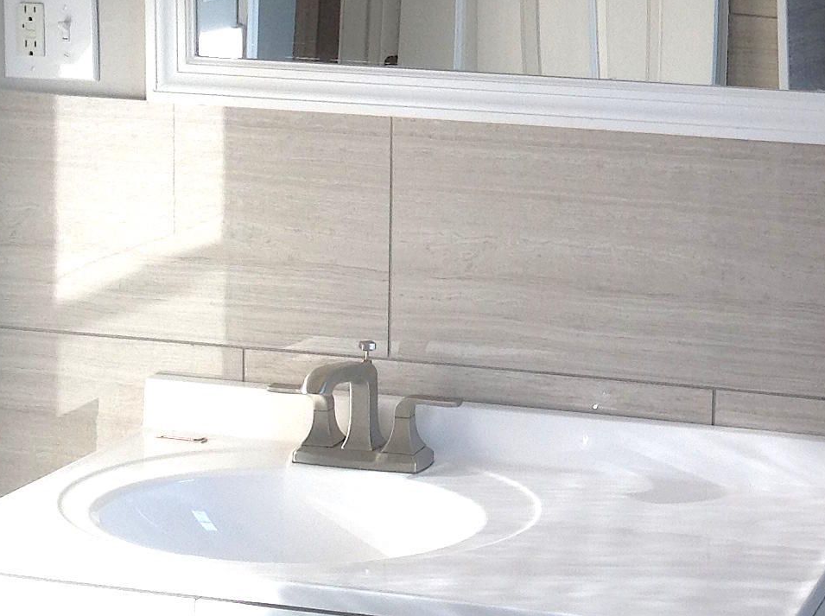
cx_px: 762
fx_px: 2260
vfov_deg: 15.4
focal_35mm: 95
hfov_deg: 20.2
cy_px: 112
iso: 50
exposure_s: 1/147
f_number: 2.4
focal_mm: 4.28
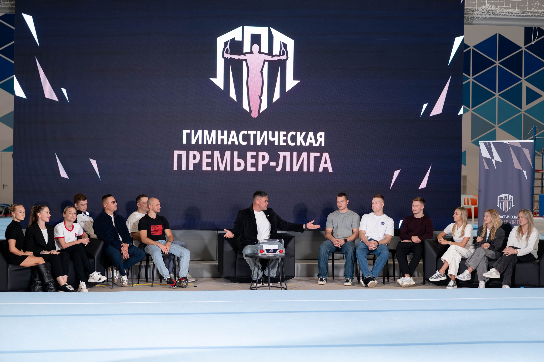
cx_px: 271
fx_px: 1022
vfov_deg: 20.1
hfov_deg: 29.8
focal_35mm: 68
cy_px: 188
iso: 450
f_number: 2.8
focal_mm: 60
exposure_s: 1/250
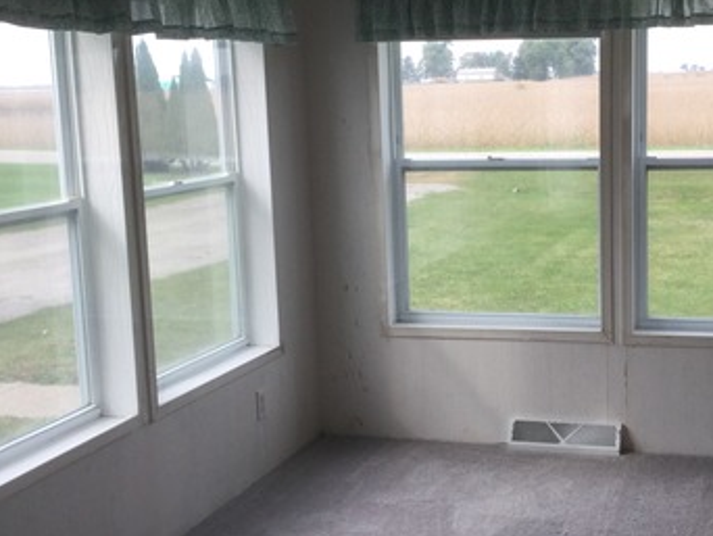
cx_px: 480
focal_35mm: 58
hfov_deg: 32.9
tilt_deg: -7.9
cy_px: 275
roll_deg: +0.8
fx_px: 1195
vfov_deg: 25.3
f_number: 2.4
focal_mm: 3.3
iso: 32
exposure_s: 1/120
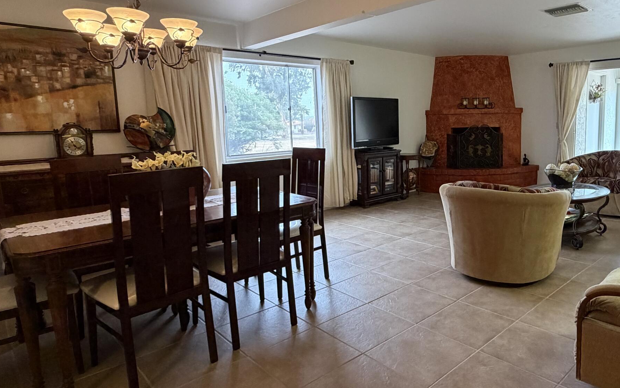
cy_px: 173
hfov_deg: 71.3
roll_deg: +1.4
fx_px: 422
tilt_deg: -8.1
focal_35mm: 25
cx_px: 390
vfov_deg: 49.2
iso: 320
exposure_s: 1/60
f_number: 2.2
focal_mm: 2.22
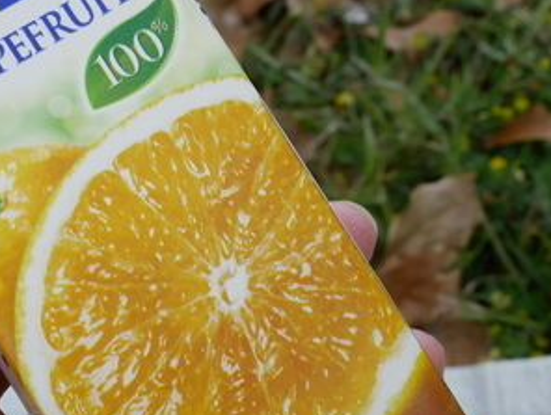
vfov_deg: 18.3
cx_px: 216
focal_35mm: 81
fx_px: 1291
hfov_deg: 24.0
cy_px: 235
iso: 800
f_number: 9
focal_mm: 20
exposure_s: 1/400
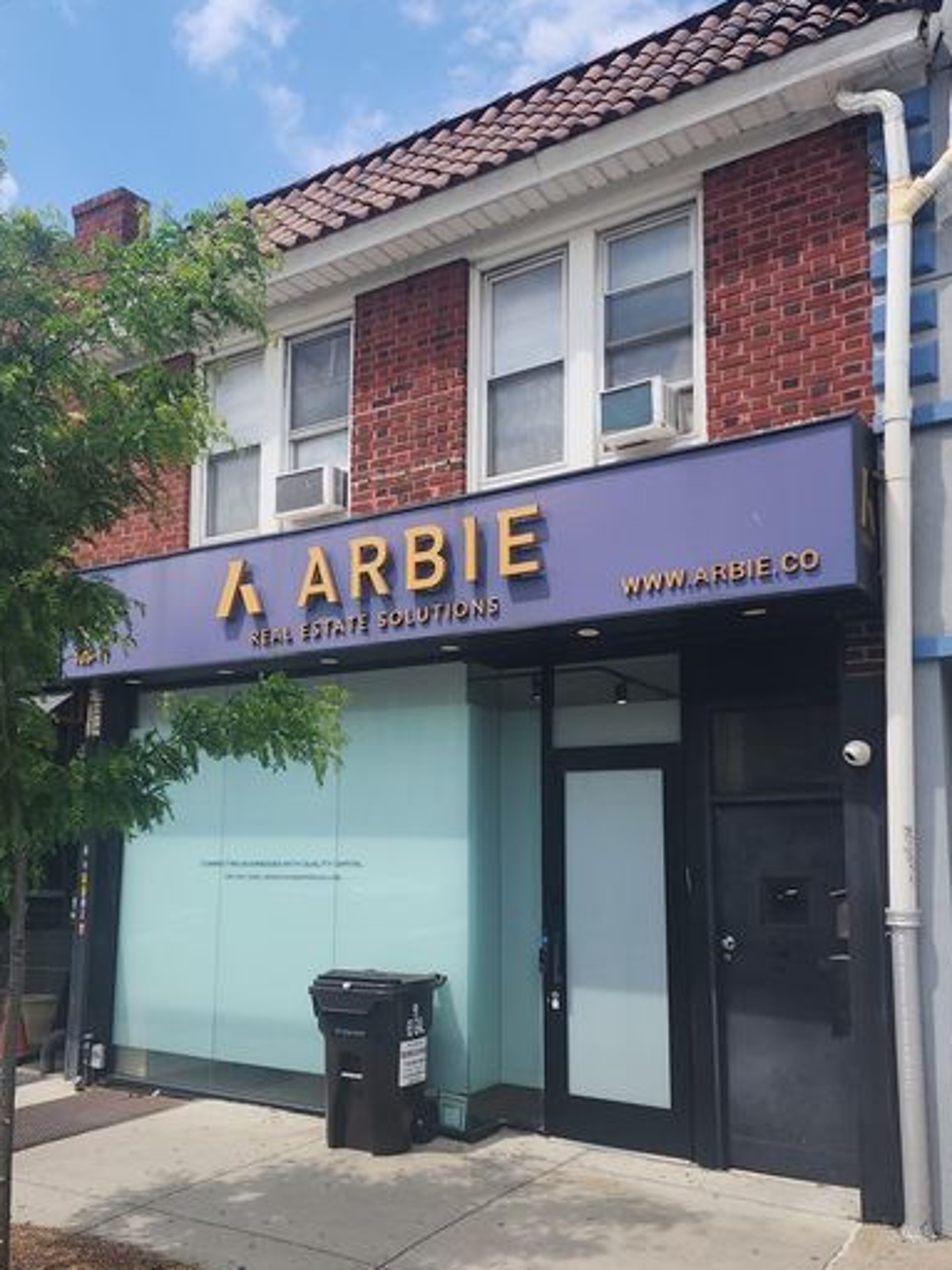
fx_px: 1101
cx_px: 413
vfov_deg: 59.6
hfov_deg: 46.7
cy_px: 739
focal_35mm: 30
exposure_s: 1/932
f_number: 1.8
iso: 12
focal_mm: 6.4
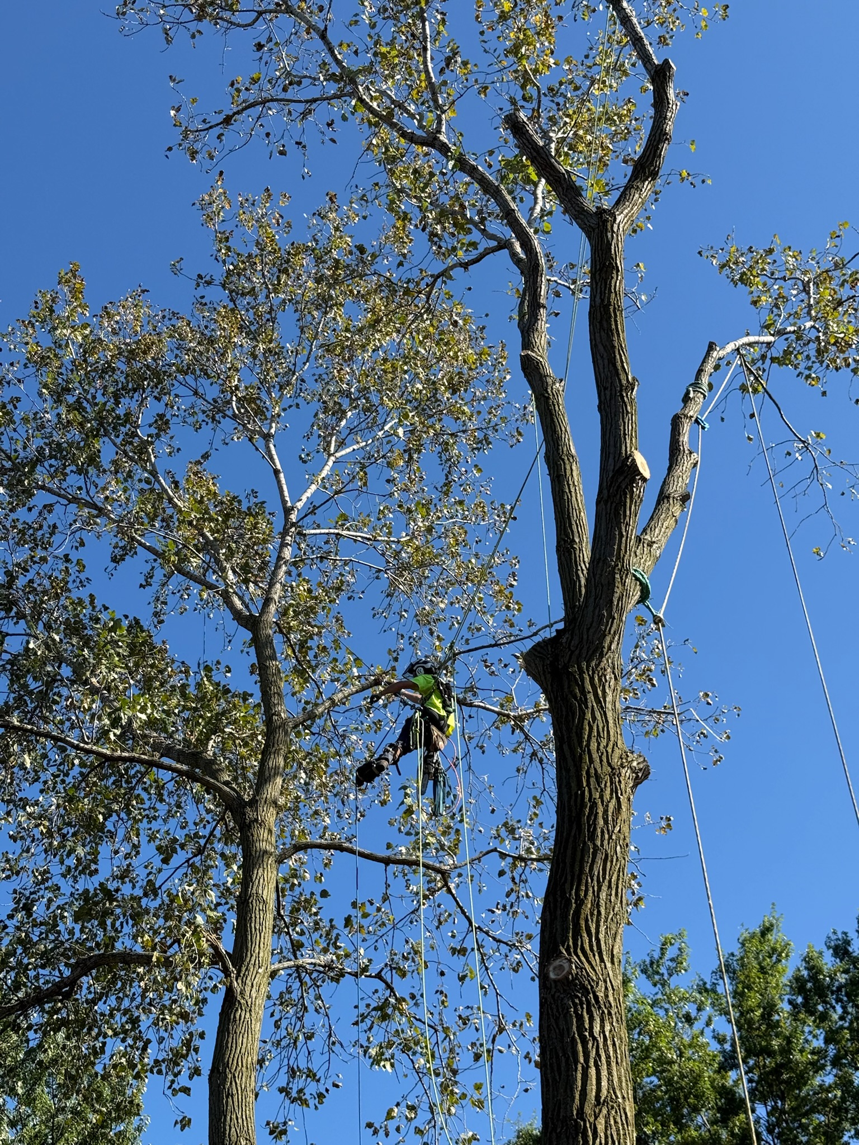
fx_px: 1588
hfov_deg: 30.3
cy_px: 572
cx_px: 430
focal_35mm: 48
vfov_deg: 39.7
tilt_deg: +47.4
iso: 64
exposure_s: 1/2577
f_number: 1.78
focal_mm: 6.76
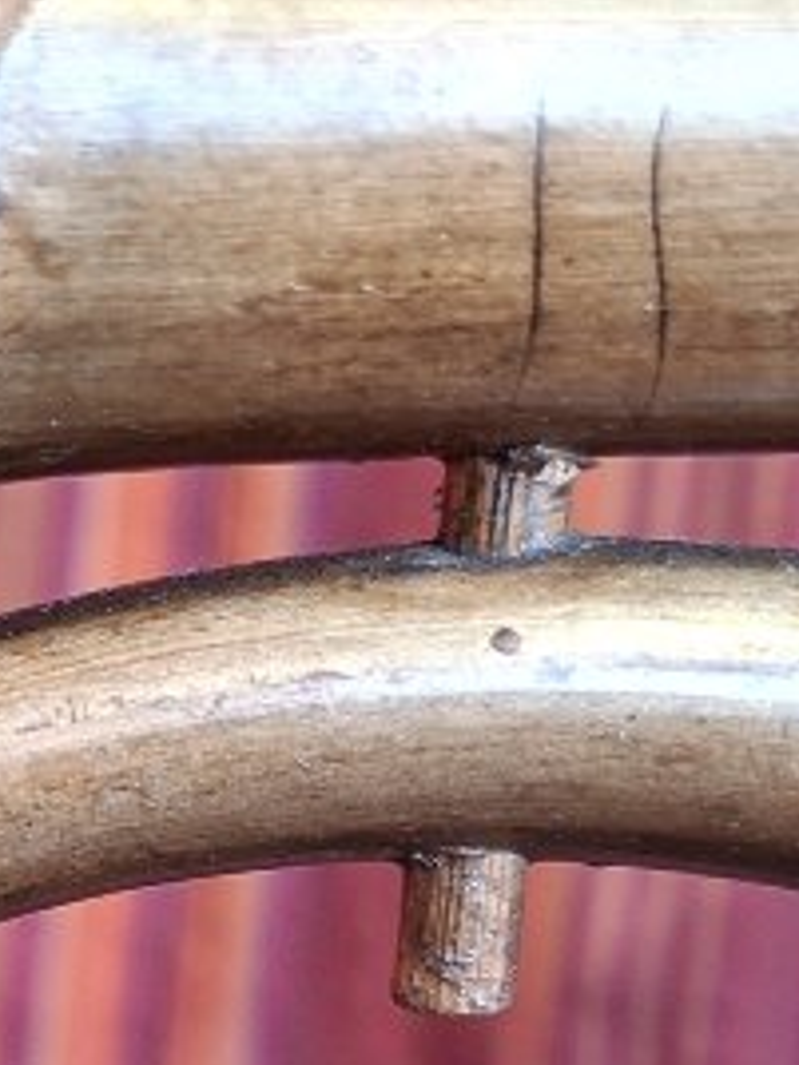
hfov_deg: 13.4
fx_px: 3170
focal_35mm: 103
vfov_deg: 17.8
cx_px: -461
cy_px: 1415
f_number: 1.8
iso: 200
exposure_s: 1/100
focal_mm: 5.54
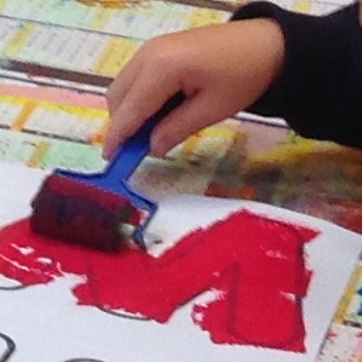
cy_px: 81
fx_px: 3727
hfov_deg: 5.2
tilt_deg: -22.4
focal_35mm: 315
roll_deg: -1.7
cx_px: -847
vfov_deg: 5.6
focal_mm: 4.28
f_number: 2.4
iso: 50
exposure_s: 1/40
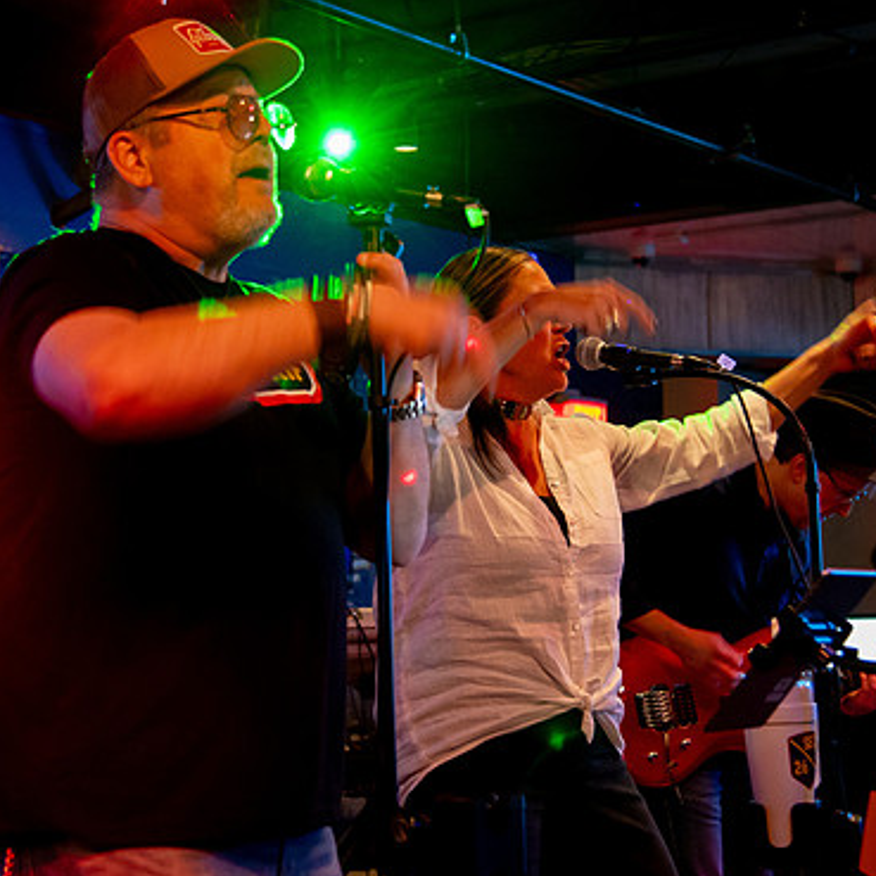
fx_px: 2176
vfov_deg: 22.8
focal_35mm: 76
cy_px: 432
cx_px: 446
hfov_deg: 22.8
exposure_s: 1/60
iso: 6400
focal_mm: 52
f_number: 4
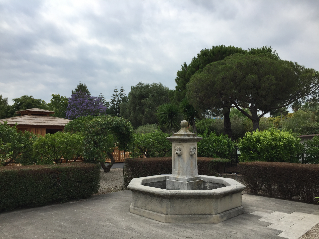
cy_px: 120
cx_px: 160
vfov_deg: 48.2
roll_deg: -0.8
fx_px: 267
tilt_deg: +4.0
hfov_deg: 61.7
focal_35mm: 29
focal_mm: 4.15
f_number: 2.2
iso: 32
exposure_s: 1/2198
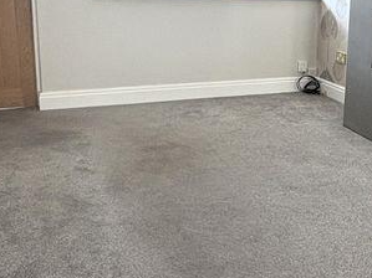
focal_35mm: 48
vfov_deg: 30.0
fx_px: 516
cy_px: 87
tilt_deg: -11.3
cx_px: 301
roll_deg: +0.2
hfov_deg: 38.1
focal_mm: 2.22
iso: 200
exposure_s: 1/99
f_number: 2.2
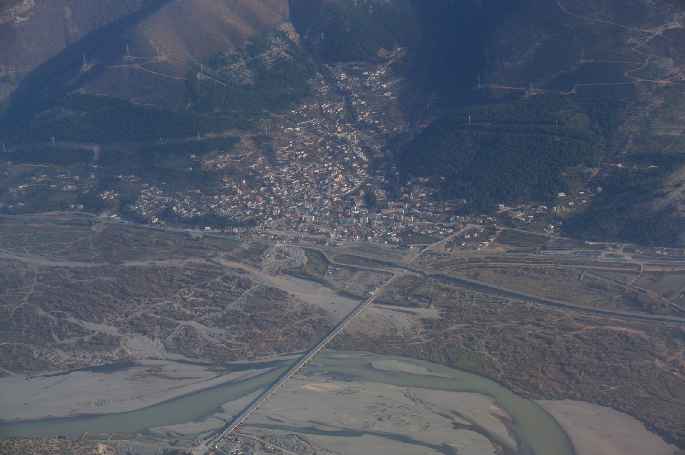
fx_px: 1425
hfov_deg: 27.0
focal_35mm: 75
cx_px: 342
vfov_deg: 18.1
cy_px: 228
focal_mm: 50
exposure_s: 1/160
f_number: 7.1
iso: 100
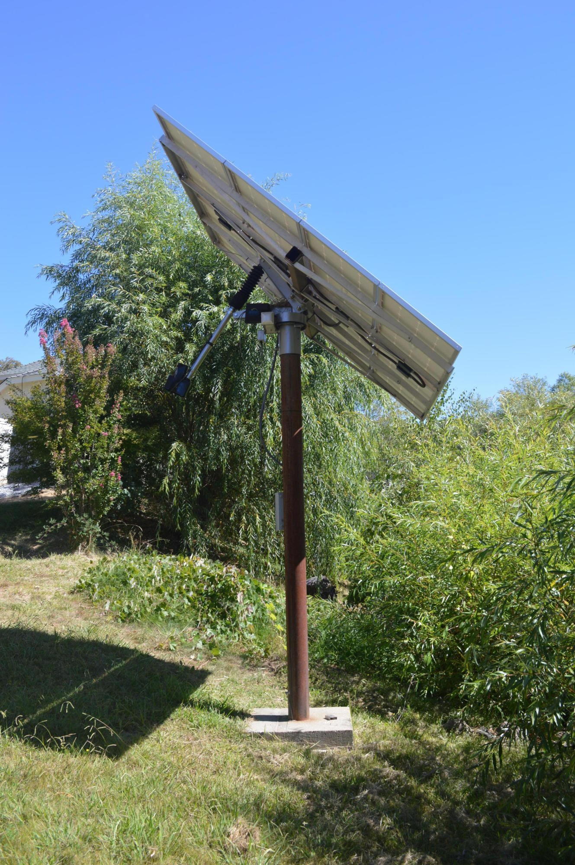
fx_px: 792
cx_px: 288
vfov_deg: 57.3
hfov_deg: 39.9
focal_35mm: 33
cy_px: 432
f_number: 6.3
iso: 100
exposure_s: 1/160
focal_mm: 22
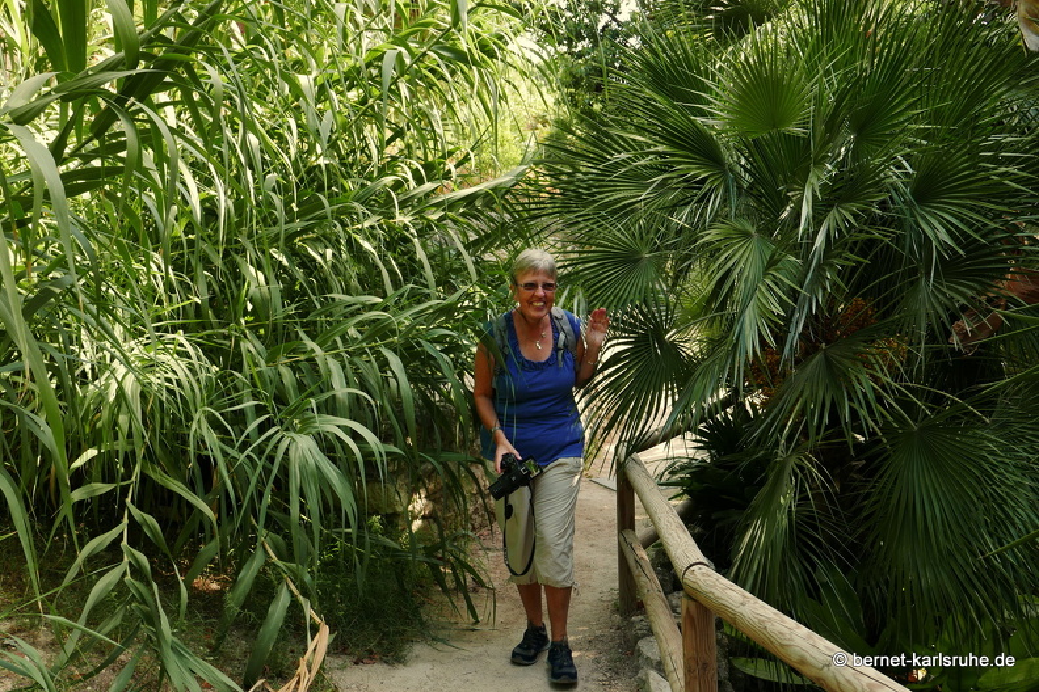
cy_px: 346
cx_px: 520
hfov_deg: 54.4
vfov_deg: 37.9
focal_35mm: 35
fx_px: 1010
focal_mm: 15.9
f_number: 4.5
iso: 200
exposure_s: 1/125
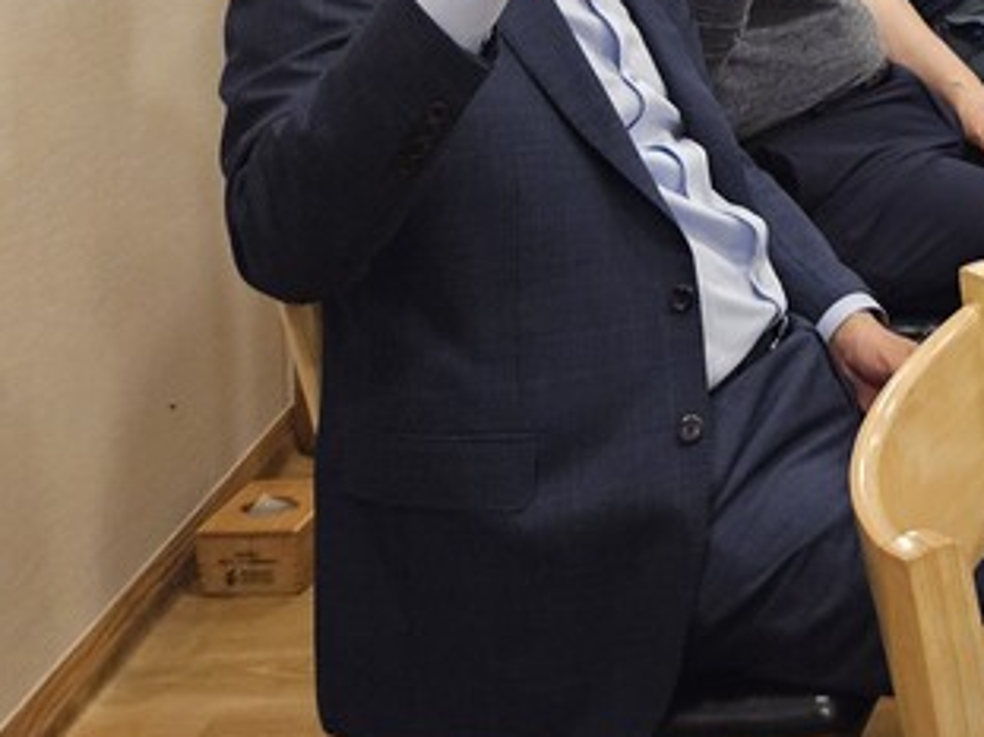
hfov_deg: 22.6
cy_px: -376
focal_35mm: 71
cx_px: 1462
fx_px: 2017
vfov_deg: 18.3
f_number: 1.8
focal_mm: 5.4
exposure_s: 1/120
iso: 640
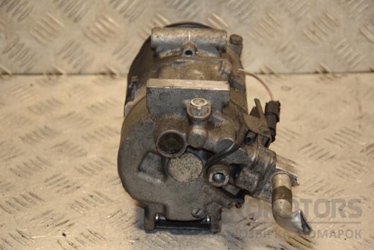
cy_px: 125
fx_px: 1091
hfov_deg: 19.5
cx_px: 187
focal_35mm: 105
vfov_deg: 13.0
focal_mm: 70
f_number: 5.3
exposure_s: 1/160
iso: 800
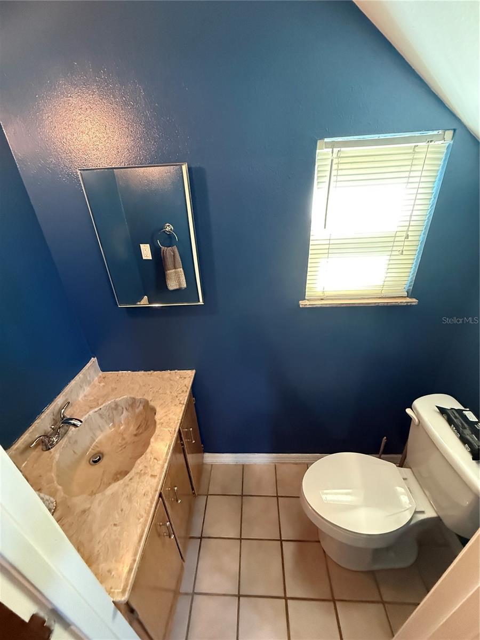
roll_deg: +3.1
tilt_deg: -25.8
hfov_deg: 85.7
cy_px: 320
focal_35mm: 14
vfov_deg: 102.1
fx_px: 259
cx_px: 240
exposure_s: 1/60
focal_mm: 2.22
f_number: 2.2
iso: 1000
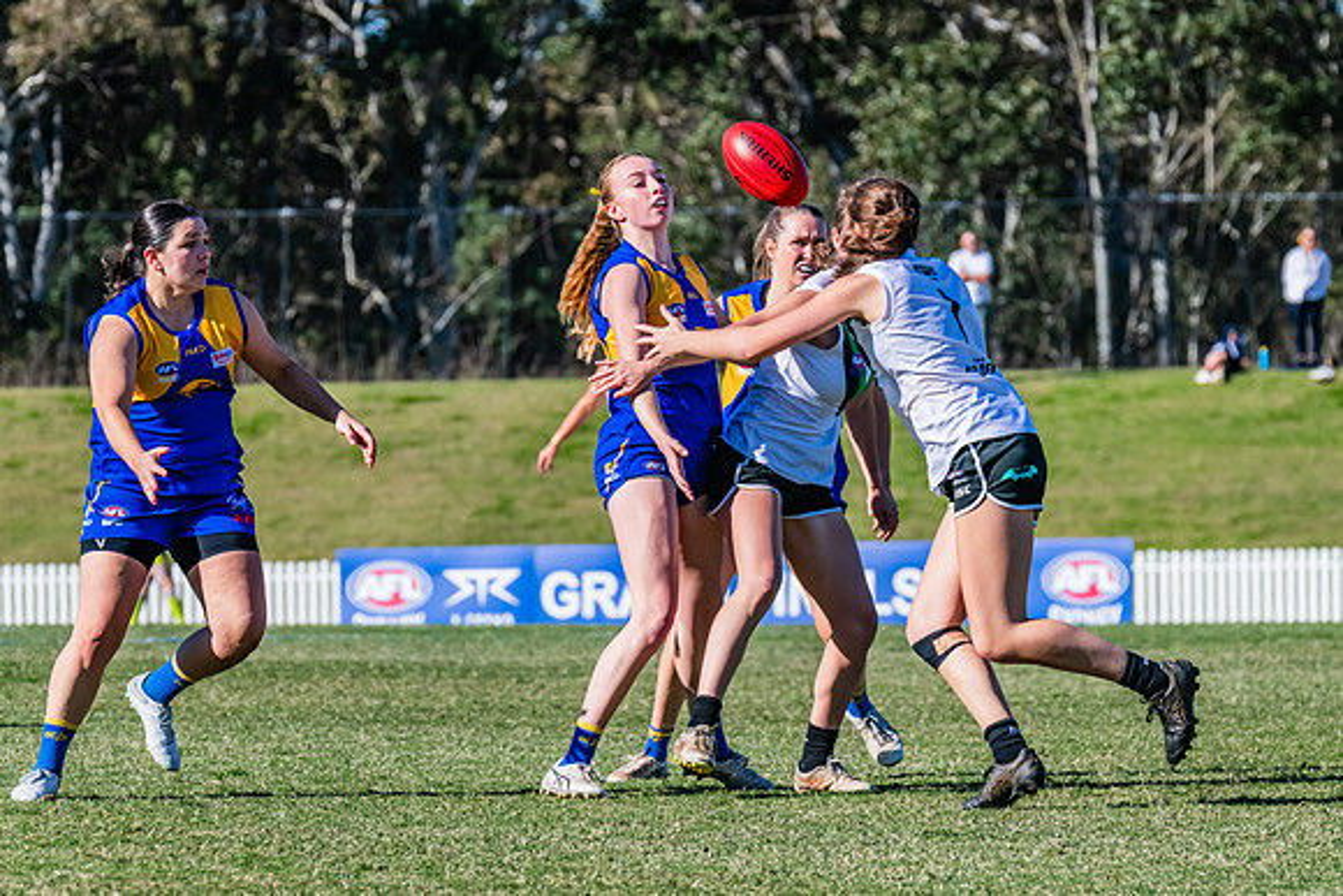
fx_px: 12227
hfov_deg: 6.3
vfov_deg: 4.2
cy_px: 406
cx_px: 804
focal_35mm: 328
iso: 640
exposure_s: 1/1250
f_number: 10
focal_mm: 270
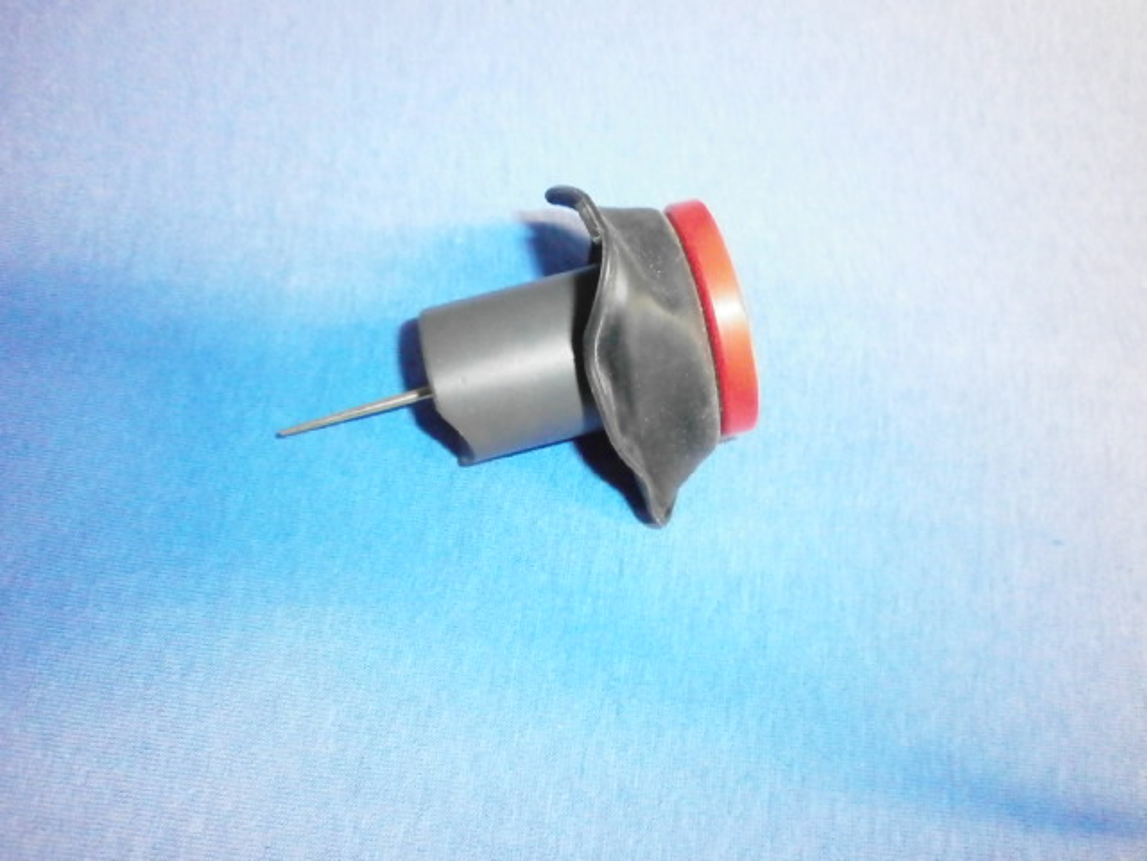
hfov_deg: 65.3
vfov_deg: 51.4
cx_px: 574
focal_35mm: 27
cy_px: 430
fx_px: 895
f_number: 2.9
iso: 1250
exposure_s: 1/30
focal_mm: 4.8
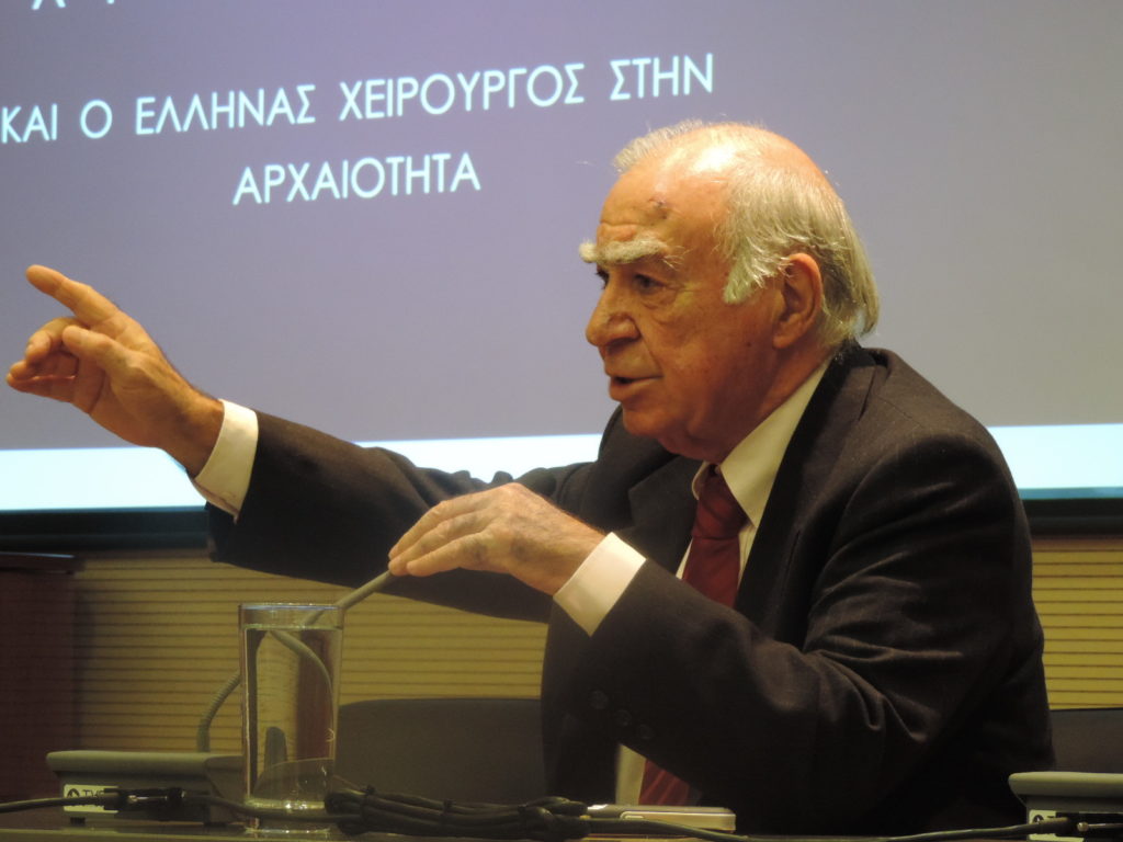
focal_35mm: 145
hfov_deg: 13.6
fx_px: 4704
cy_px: 421
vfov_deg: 10.2
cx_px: 562
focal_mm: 25.8
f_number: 4.4
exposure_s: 1/30
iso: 800
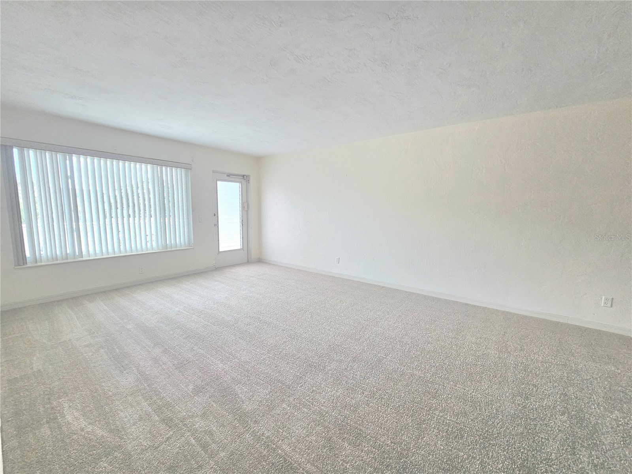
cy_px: 237
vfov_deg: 89.9
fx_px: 237
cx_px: 316
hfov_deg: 106.2
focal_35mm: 13
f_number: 2.2
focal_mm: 2.2
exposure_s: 1/208
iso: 125
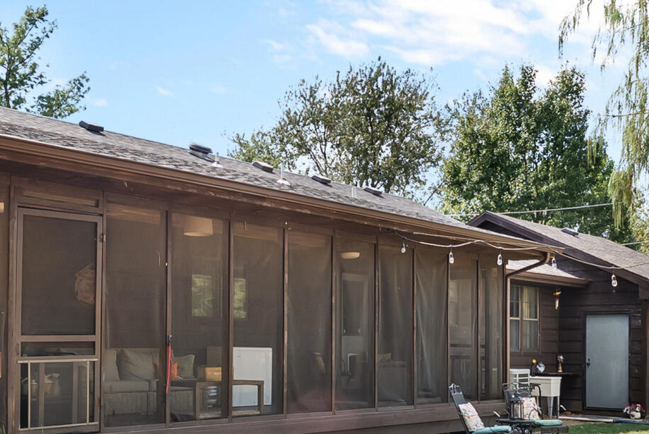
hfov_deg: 41.8
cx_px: 190
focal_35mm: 46
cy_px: 337
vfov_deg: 28.7
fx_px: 830
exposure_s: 1/40
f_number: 8
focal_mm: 14
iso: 640
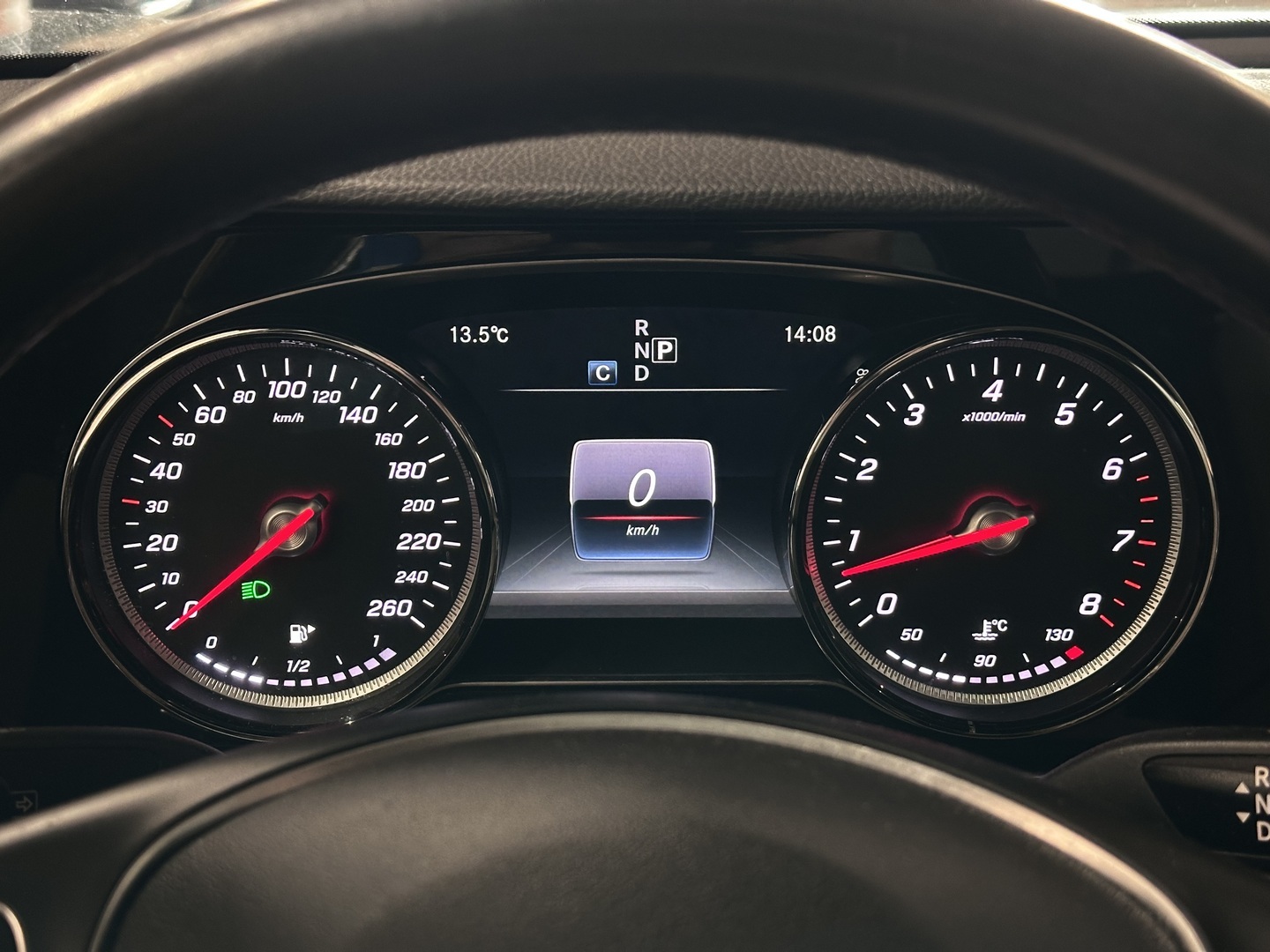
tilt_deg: -19.4
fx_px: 1761
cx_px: 635
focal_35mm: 48
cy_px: 476
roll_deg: -0.4
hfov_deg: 39.7
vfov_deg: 30.3
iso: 250
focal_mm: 6.86
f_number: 1.78
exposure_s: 1/33
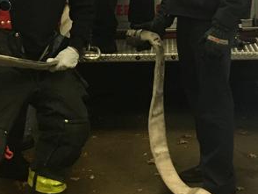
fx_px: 753
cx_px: 121
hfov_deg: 19.4
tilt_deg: -3.6
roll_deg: +0.1
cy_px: -60
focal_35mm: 101
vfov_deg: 14.1
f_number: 2.2
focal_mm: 4.15
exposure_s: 1/24
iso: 200
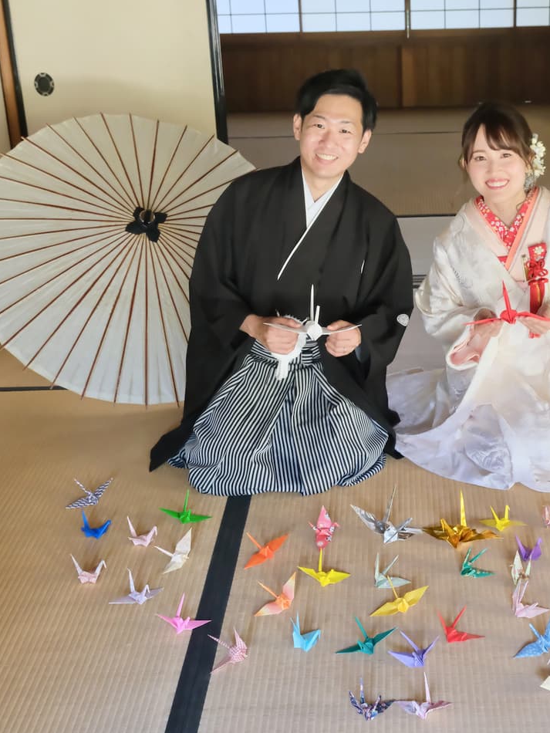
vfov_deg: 37.5
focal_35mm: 51
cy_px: 370
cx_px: 405
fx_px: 1080
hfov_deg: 28.2
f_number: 5
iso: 3200
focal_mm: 23.5
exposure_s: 1/60
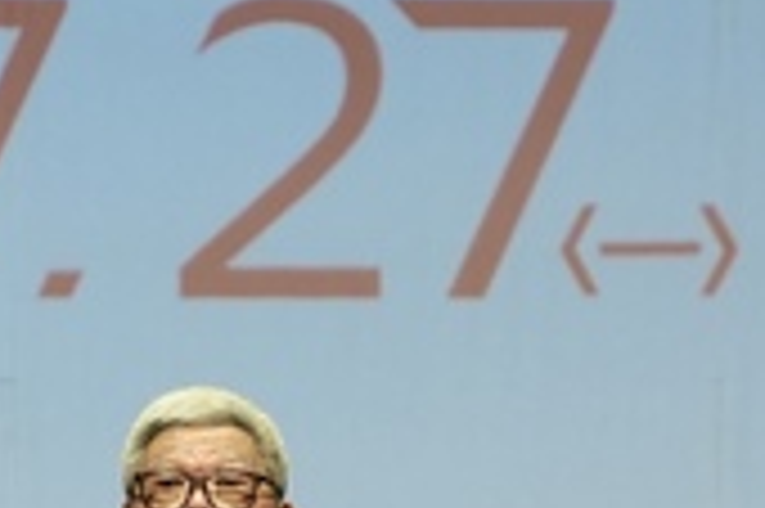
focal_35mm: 297
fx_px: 6305
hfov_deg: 6.9
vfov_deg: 4.6
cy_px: 888
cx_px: 94
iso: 800
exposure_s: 1/125
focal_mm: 72
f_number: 3.5
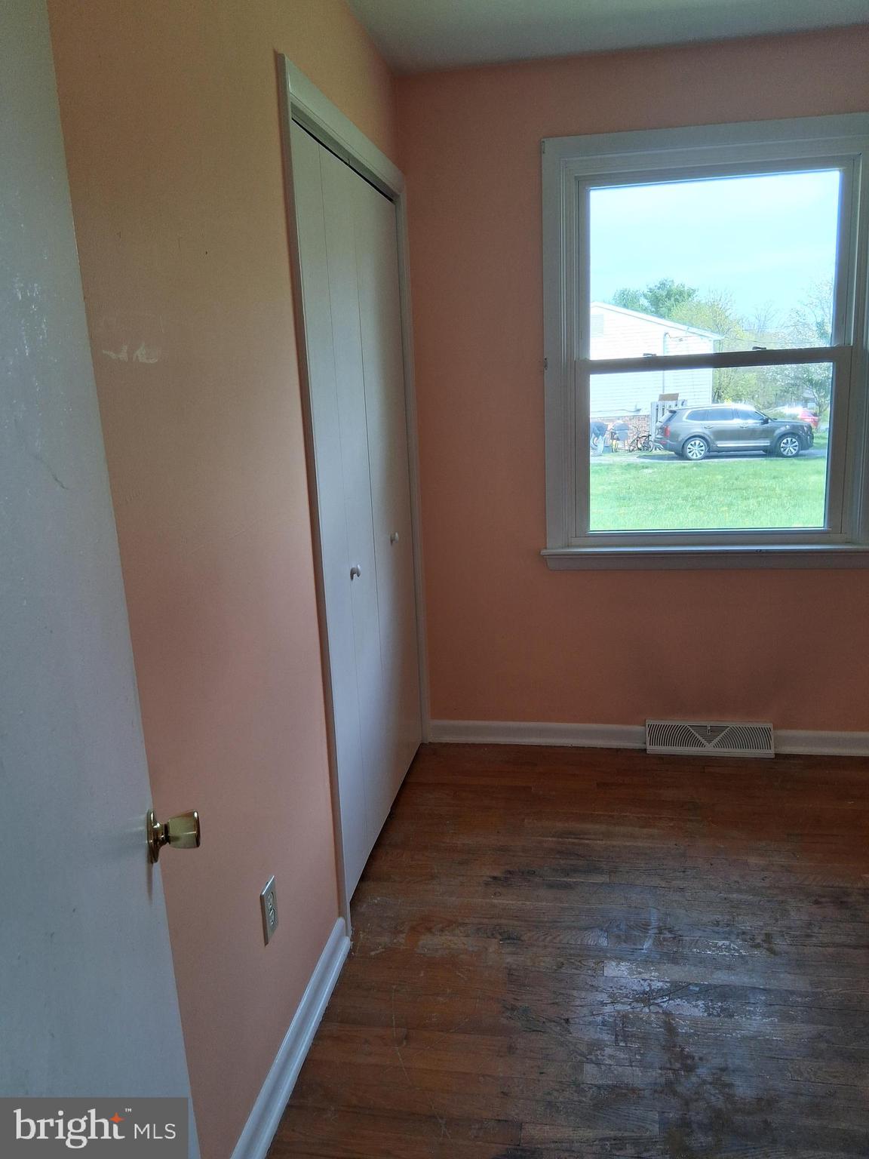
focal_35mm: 26
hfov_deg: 53.1
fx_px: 870
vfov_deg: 67.3
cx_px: 434
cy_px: 580
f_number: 1.8
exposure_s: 1/100
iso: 80
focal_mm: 3.98
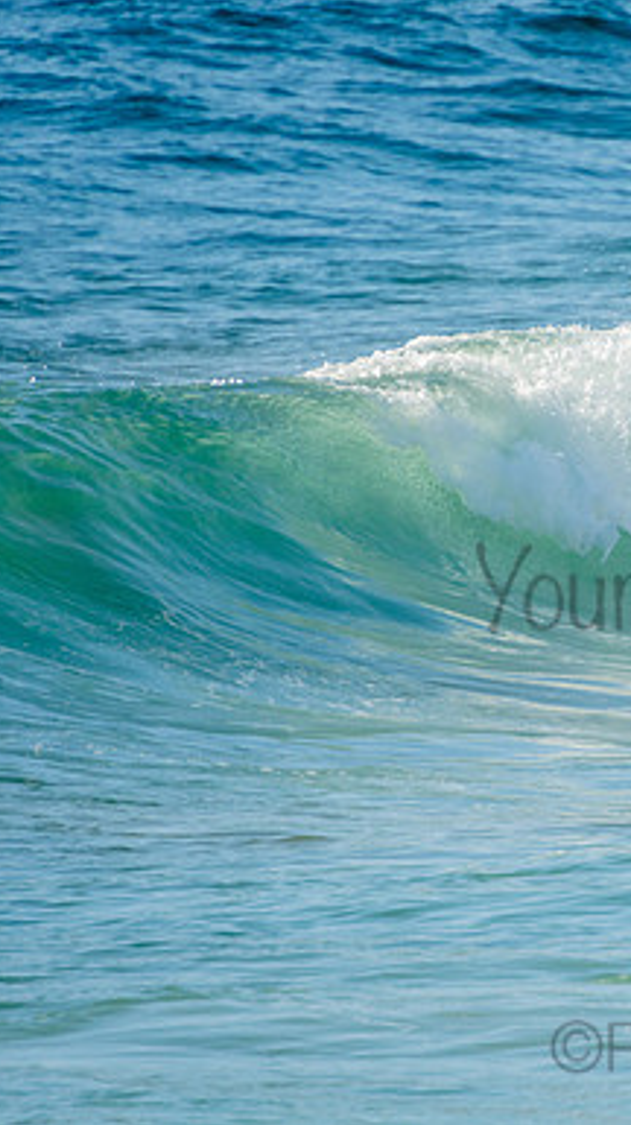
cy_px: 562
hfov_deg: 1.3
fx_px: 28254
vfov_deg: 2.3
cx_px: 777
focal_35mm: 948
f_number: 5.6
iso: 280
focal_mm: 400
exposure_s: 1/1250
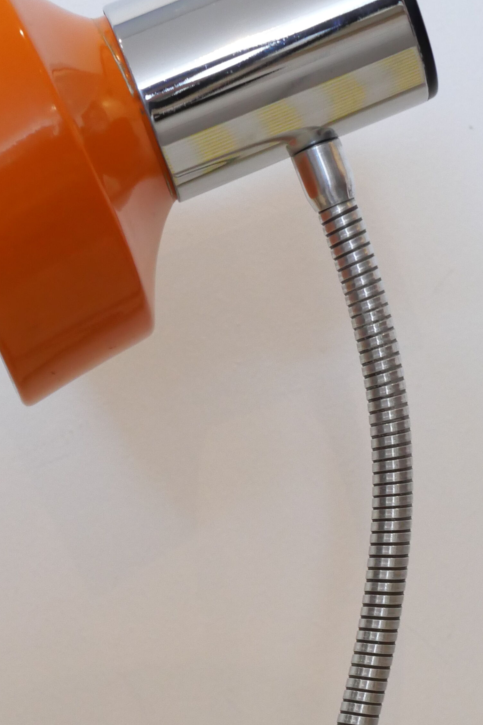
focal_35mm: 119
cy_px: 664
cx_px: 193
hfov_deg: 11.5
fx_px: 2395
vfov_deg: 16.9
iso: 1250
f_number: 5
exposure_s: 1/60
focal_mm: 25
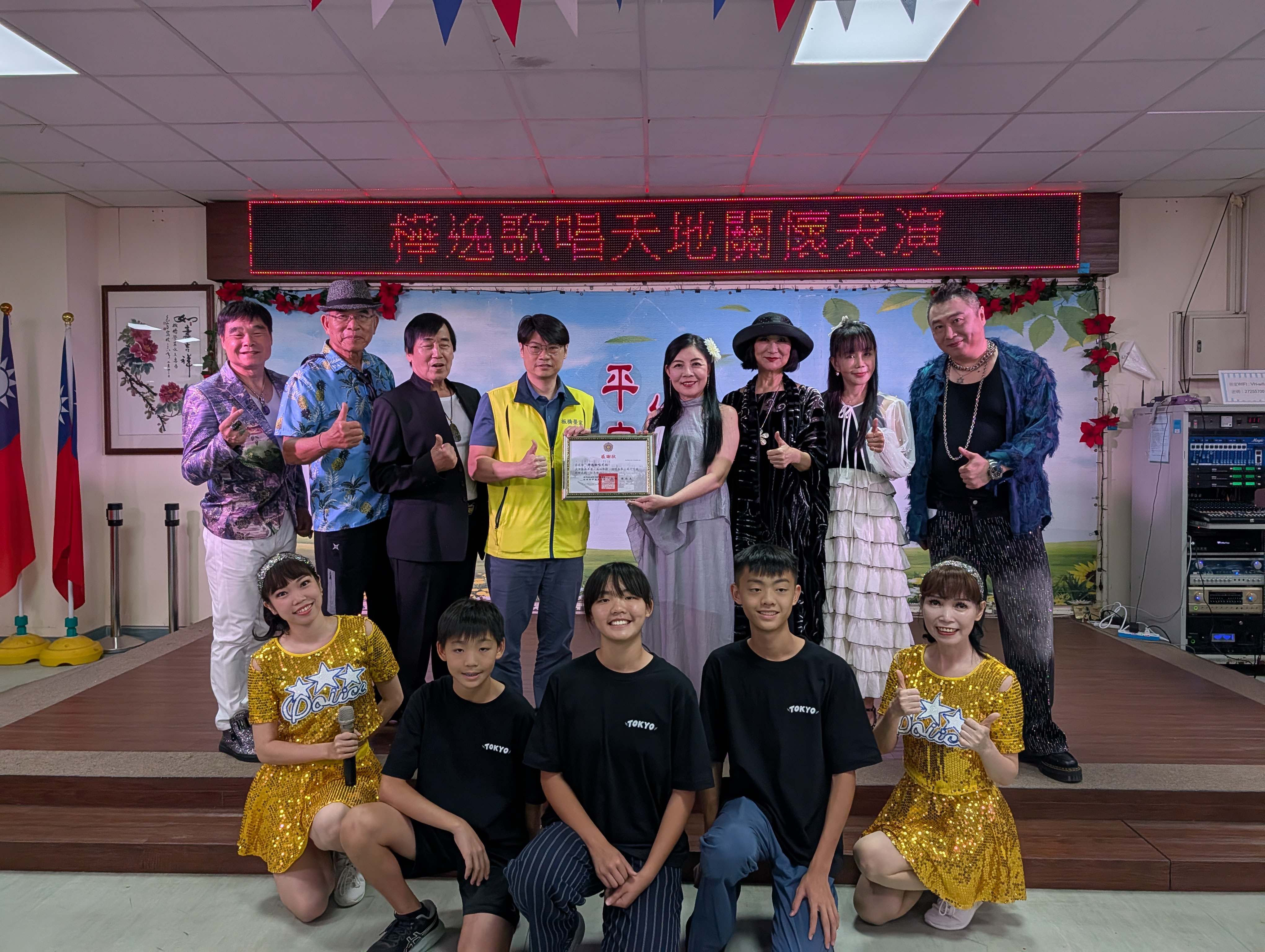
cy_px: 476
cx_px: 632
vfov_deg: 56.9
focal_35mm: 24
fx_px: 878
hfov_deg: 71.5
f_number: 1.68
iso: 45
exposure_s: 1/805
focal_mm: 6.9
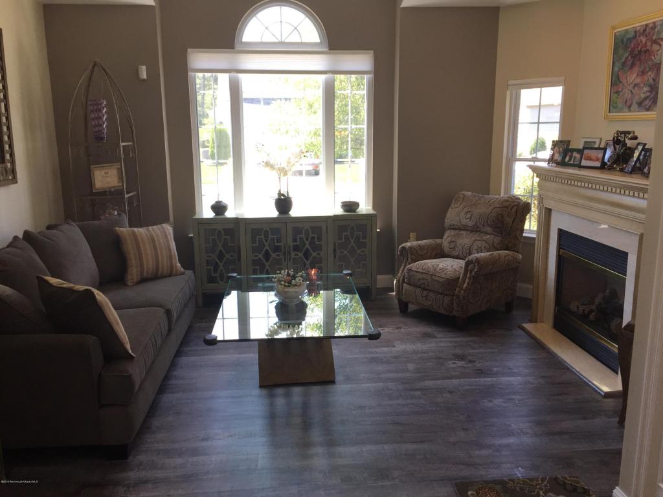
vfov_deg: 48.2
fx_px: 555
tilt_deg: -11.1
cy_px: 248
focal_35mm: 29
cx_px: 332
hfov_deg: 61.7
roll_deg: +0.4
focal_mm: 4.15
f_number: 2.2
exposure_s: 1/120
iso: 50
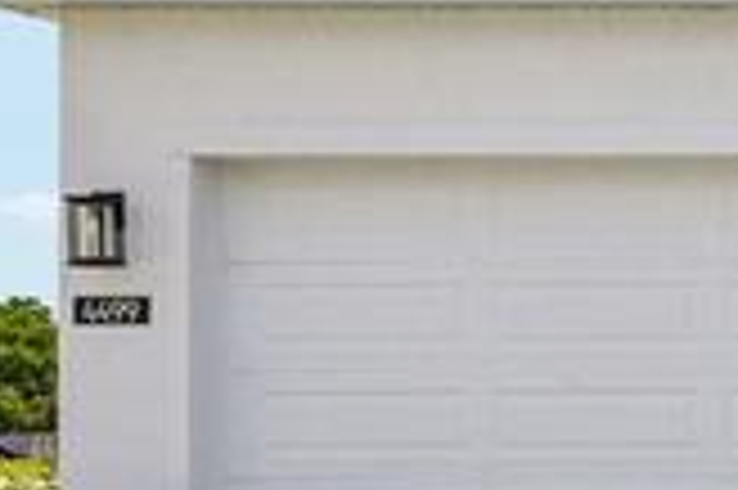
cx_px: 1850
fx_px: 2683
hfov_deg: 12.1
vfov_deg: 10.4
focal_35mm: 131
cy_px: 207
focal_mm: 21
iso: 100
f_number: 20
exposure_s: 1/60
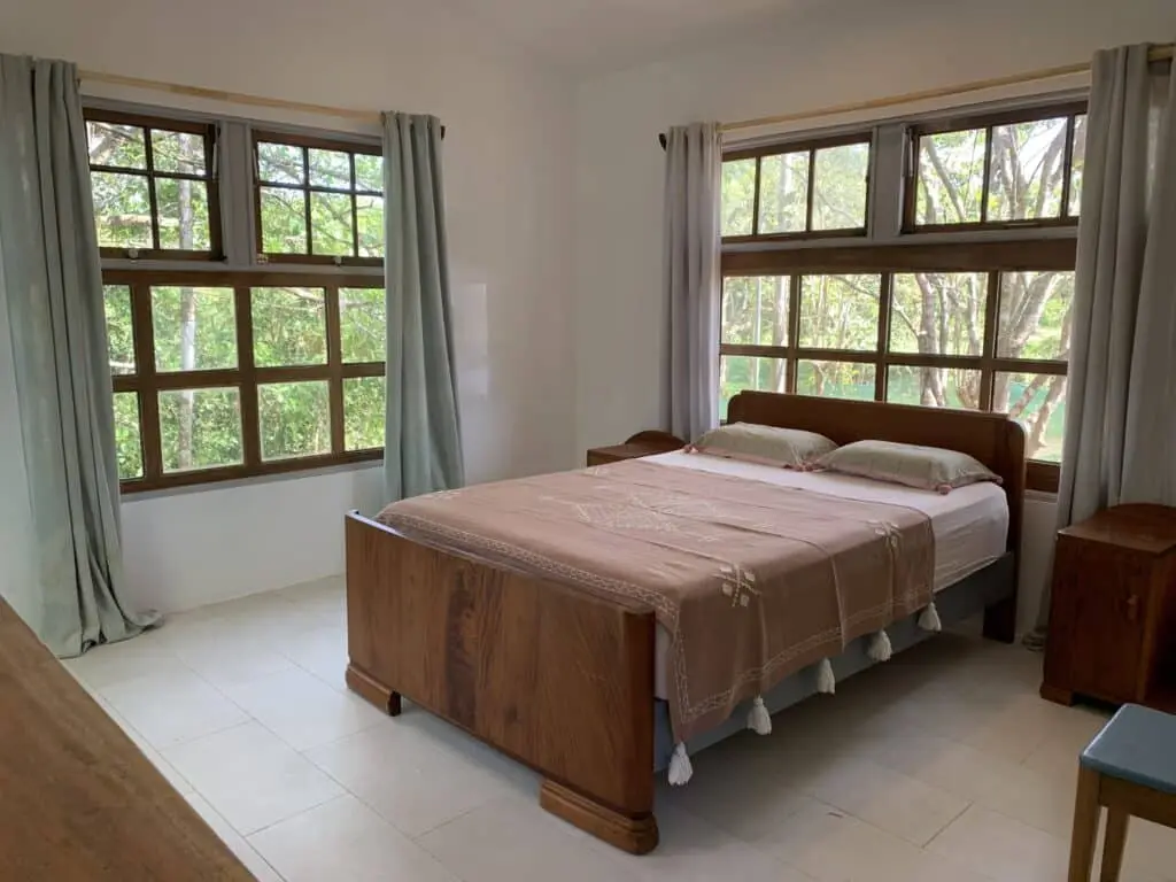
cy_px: 441
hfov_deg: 67.3
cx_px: 588
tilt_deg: -9.4
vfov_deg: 53.1
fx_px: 883
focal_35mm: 26
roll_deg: +0.9
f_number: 1.8
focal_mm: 4.25
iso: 64
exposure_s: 1/121
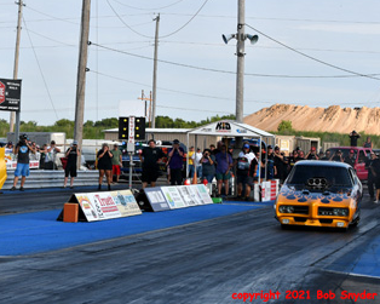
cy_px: 127
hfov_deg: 12.3
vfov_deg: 9.8
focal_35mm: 157
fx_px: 1765
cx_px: 104
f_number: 5.6
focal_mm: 70
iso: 160
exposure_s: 1/1250
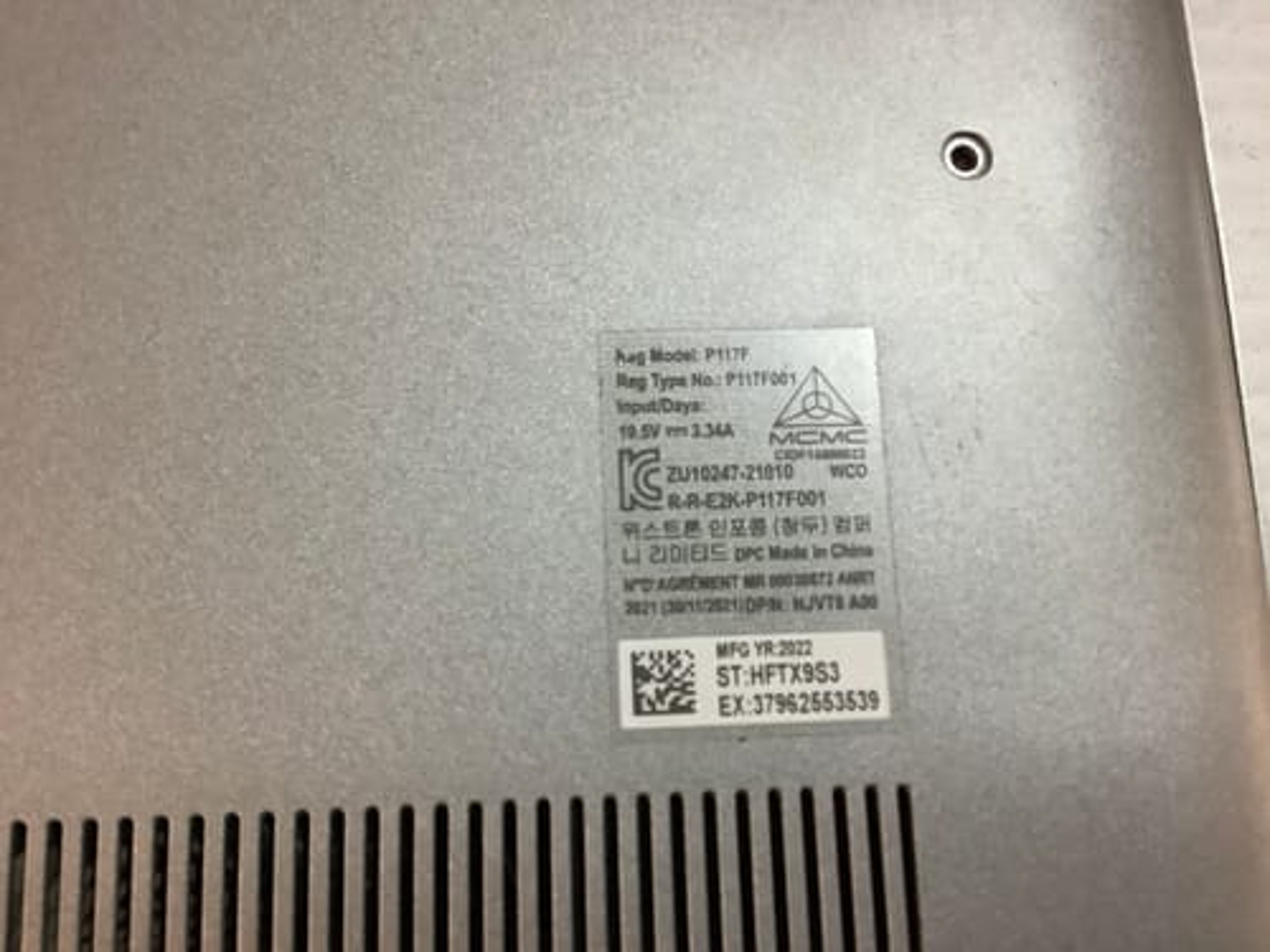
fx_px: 1137
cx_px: 635
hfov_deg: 58.4
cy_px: 476
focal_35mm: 31
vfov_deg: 45.4
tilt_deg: -77.8
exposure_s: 1/50
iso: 250
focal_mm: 3.3
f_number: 2.4
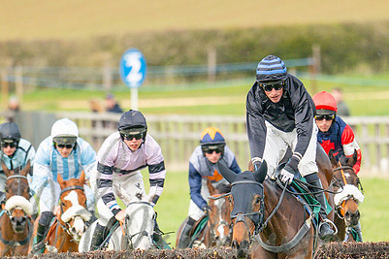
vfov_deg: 1.1
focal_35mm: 1243
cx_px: 310
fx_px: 13425
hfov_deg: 1.7
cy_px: 156
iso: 400
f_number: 4.5
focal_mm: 400
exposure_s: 1/1250
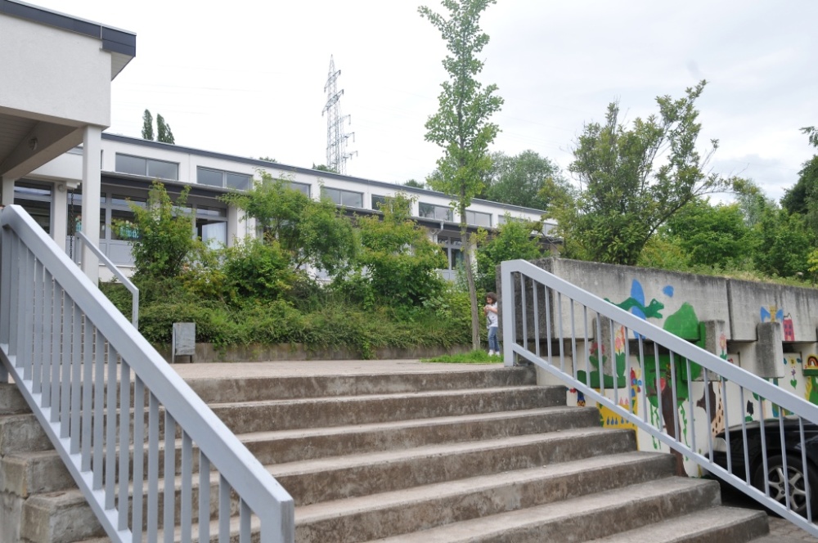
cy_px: 272
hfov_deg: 53.2
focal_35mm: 36
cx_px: 409
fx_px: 817
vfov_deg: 36.8
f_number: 7.1
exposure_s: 1/200
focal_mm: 24
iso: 250
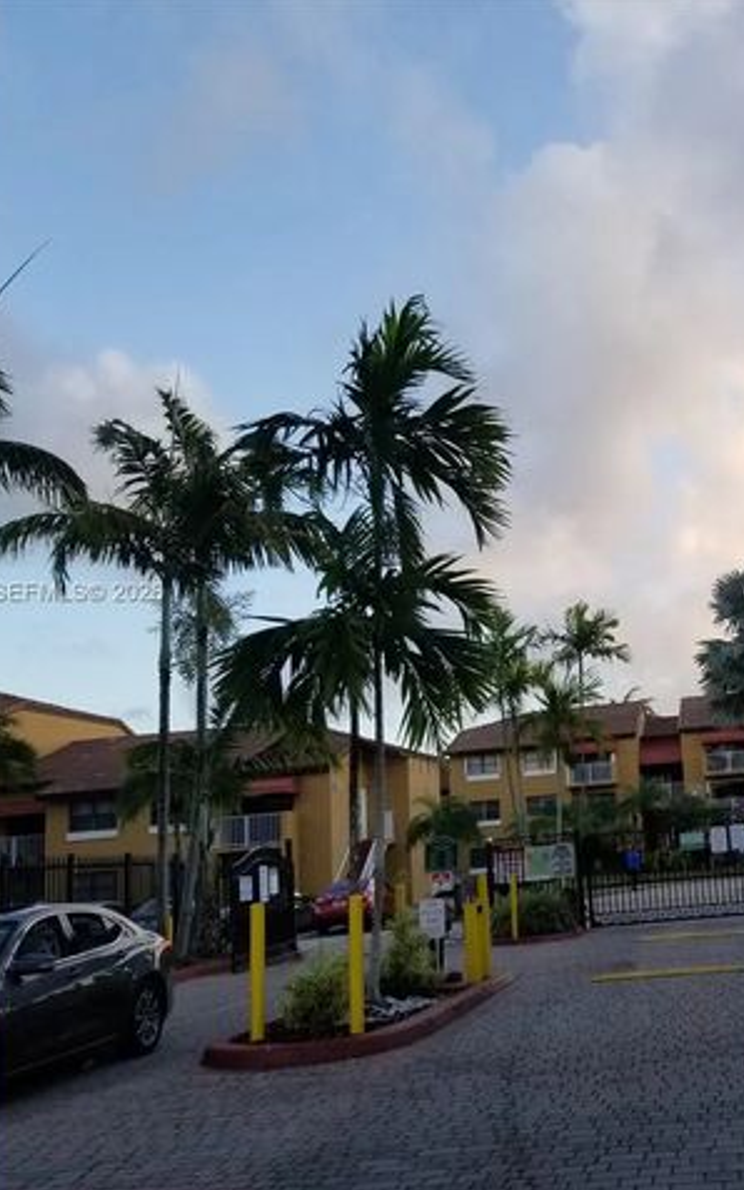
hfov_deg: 32.9
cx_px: 652
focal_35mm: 37
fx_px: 1201
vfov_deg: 52.8
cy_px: 594
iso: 50
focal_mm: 4.3
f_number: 1.7
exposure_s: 1/572
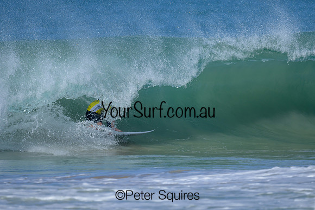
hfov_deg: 1.9
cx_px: 142
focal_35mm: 1100
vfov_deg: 1.3
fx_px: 9625
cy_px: 90
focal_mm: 800
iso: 280
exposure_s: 1/2000
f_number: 6.3
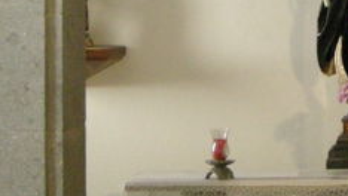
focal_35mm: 161
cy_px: -30
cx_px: 381
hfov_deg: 13.1
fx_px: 1487
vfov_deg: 7.5
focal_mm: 10.1
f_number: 3.1
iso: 800
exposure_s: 1/7.2
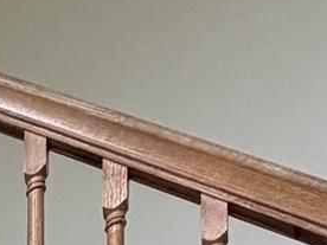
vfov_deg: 8.0
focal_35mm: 117
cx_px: -581
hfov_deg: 11.7
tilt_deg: +1.6
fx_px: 1105
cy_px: 969
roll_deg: -0.6
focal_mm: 2.22
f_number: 2.2
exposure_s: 1/121
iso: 125
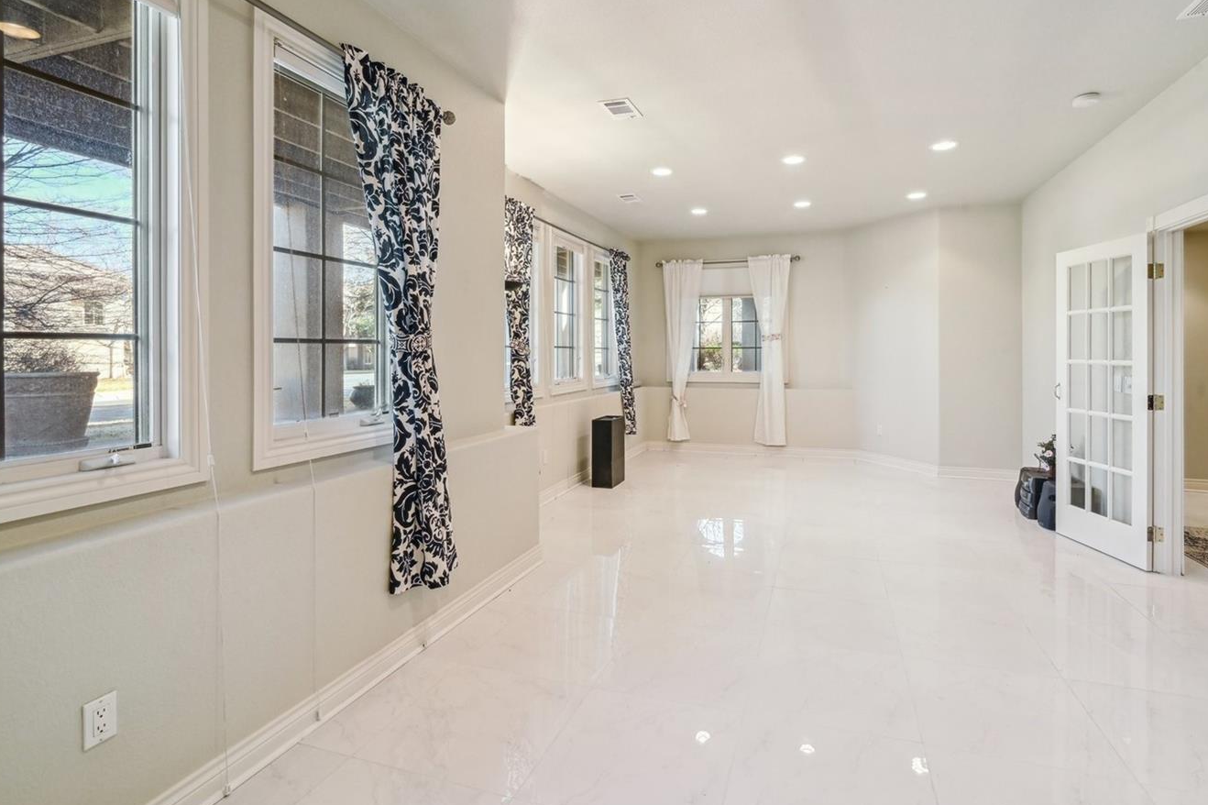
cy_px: 353
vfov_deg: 70.1
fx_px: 570
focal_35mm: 17
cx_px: 647
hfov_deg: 93.1
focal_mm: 14
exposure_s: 1/10
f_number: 11
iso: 400
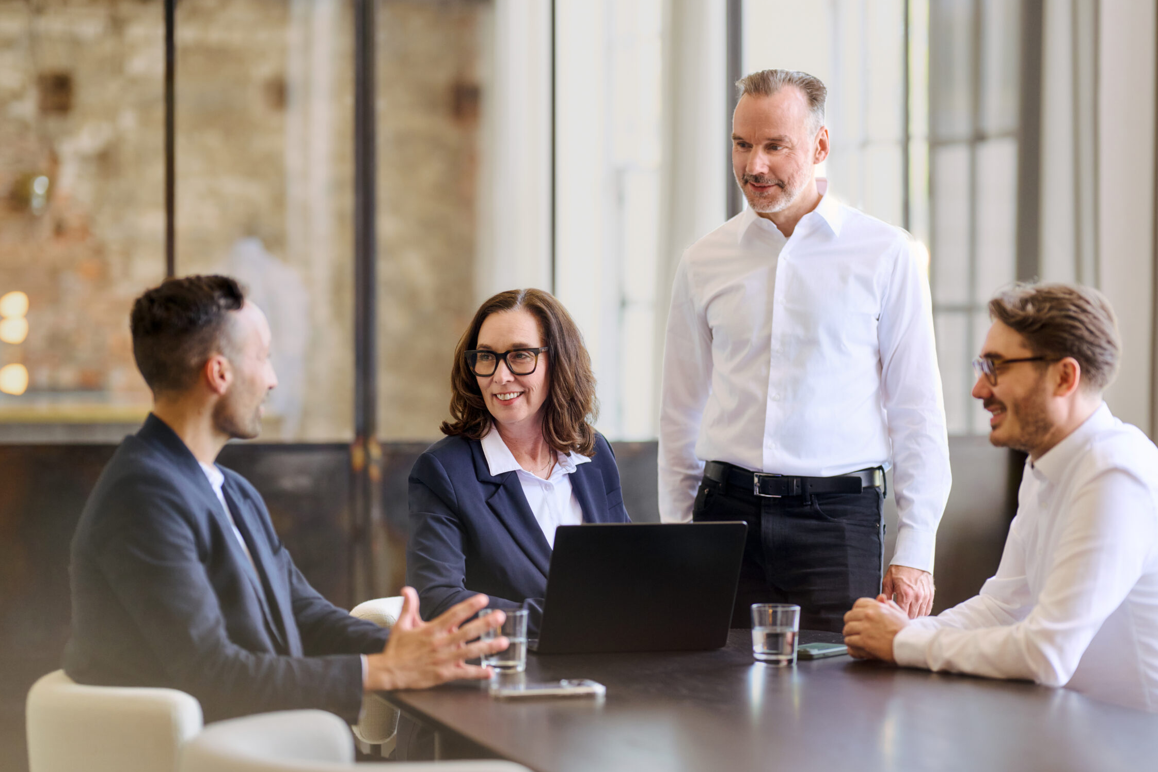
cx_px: 636
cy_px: 437
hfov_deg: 21.0
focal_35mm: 97
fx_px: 3120
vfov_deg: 14.1
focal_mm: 85
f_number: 1.4
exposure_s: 1/640
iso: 640
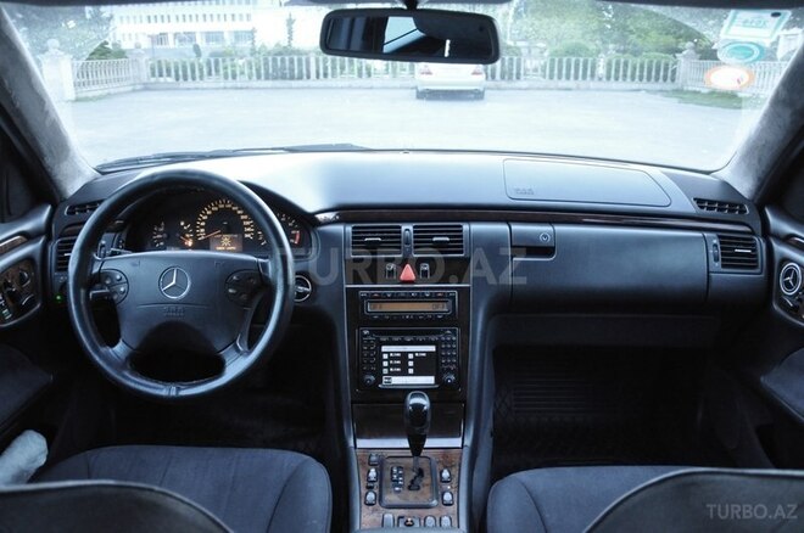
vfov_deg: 47.8
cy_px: 266
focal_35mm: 27
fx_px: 602
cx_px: 402
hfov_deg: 67.5
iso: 1250
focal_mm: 18
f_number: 3.5
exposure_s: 1/15
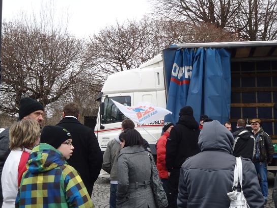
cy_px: 103
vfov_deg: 31.5
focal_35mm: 46
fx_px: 368
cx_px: 143
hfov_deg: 41.2
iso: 64
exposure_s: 1/50
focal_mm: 7.57
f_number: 4.3
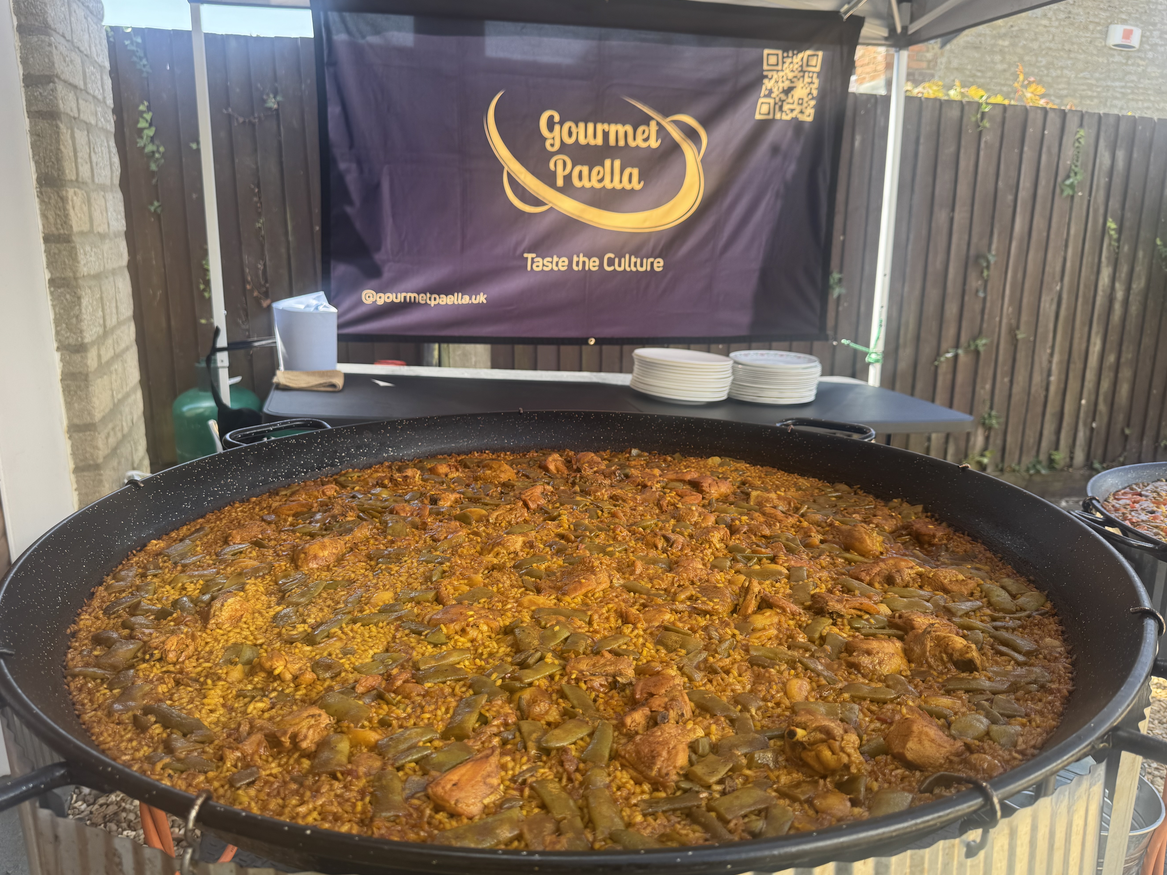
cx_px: 581
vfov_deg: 53.1
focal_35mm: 26
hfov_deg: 67.3
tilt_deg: -14.1
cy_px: 430
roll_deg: +0.3
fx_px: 876
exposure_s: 1/402
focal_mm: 6.76
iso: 80
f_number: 1.78
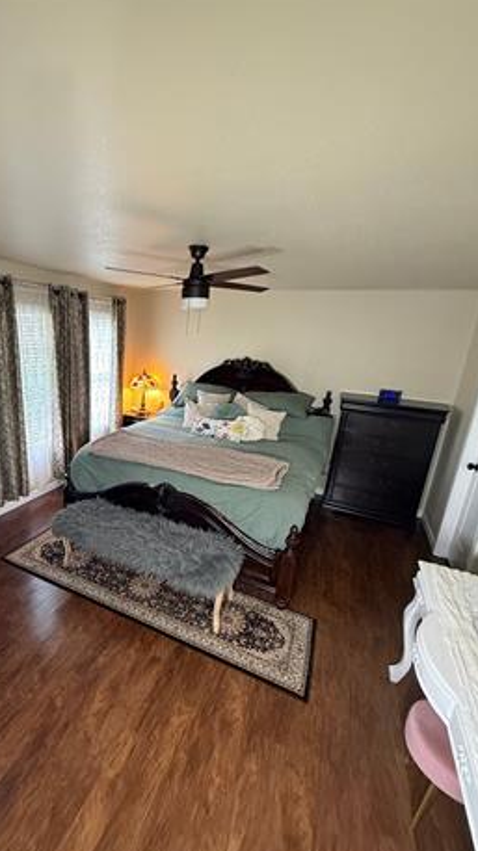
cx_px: 164
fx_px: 361
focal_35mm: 16
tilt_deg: -14.5
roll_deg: -2.5
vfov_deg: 99.4
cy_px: 433
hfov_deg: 65.4
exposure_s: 1/42
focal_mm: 2.22
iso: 500
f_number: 2.2
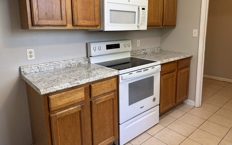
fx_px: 164
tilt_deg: -10.3
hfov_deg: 70.4
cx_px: 115
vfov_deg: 47.3
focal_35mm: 26
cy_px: 57
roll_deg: +0.4
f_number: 1.78
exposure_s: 1/120
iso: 125
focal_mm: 6.76
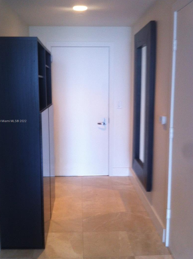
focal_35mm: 40
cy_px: 121
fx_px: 298
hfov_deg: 35.9
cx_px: 92
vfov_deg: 46.8
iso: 100
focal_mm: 3.85
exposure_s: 1/15
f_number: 2.8
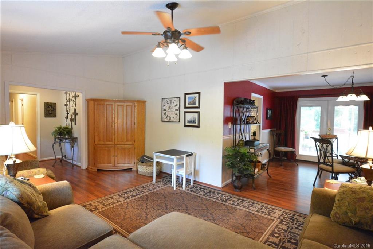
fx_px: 187
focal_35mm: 18
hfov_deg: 90.0
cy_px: 124
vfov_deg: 67.4
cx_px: 186
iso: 6400
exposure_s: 1/100
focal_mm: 12
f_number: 4
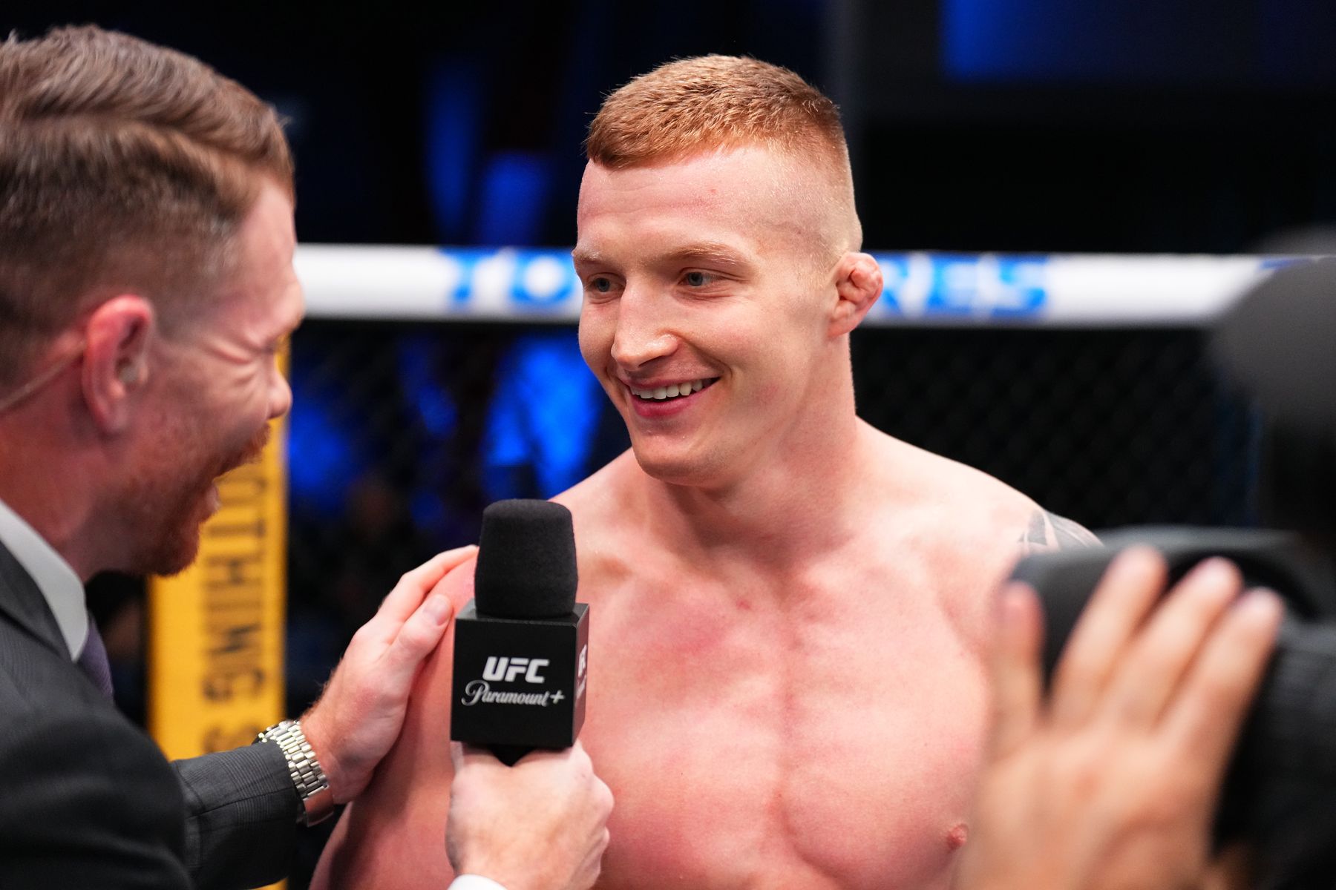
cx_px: 668
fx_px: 2598
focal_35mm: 70
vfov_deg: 19.5
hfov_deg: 28.8
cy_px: 445
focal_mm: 70
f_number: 2.8
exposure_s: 1/1600
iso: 5000
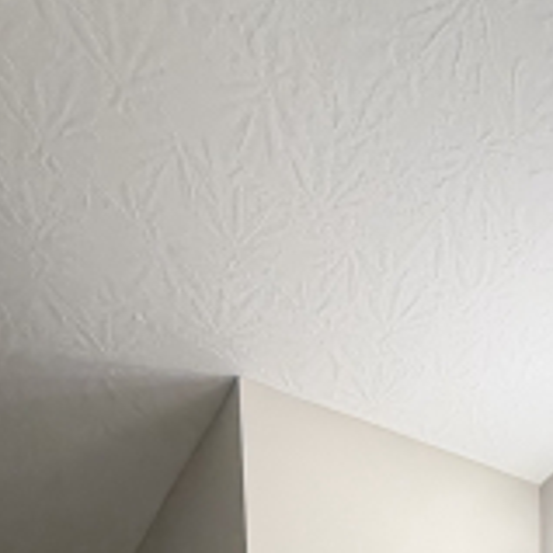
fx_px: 940
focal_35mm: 52
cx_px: 539
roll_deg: +0.8
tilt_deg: -5.3
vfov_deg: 19.2
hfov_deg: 30.7
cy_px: 1104
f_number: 2.2
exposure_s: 1/120
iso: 80
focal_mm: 2.22
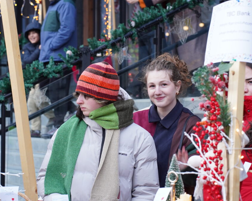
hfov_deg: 15.8
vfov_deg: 12.6
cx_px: 120
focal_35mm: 122
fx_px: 910
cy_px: 100
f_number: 5
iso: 1000
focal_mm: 72
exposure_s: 1/125
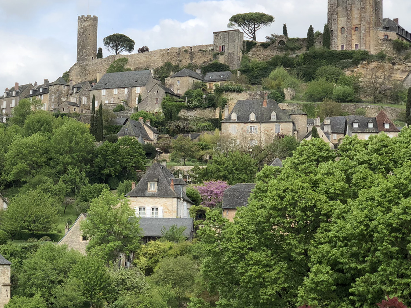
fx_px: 1057
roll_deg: -1.3
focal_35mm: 89
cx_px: 80
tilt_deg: +7.7
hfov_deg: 21.7
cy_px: 141
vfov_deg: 16.6
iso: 16
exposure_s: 1/1021
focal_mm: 6
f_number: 2.4
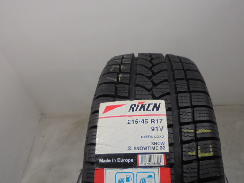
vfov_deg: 44.0
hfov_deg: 56.7
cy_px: 76
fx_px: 226
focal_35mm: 32
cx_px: 132
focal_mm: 4.6
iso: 100
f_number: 3.5
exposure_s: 1/40
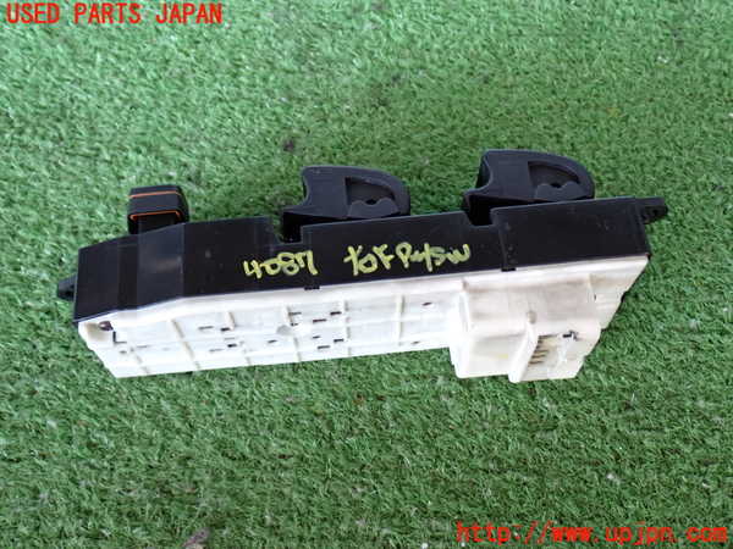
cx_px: 366
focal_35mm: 38
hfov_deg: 49.0
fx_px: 805
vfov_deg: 37.7
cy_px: 274
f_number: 2.7
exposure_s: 1/40
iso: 250
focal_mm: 6.83
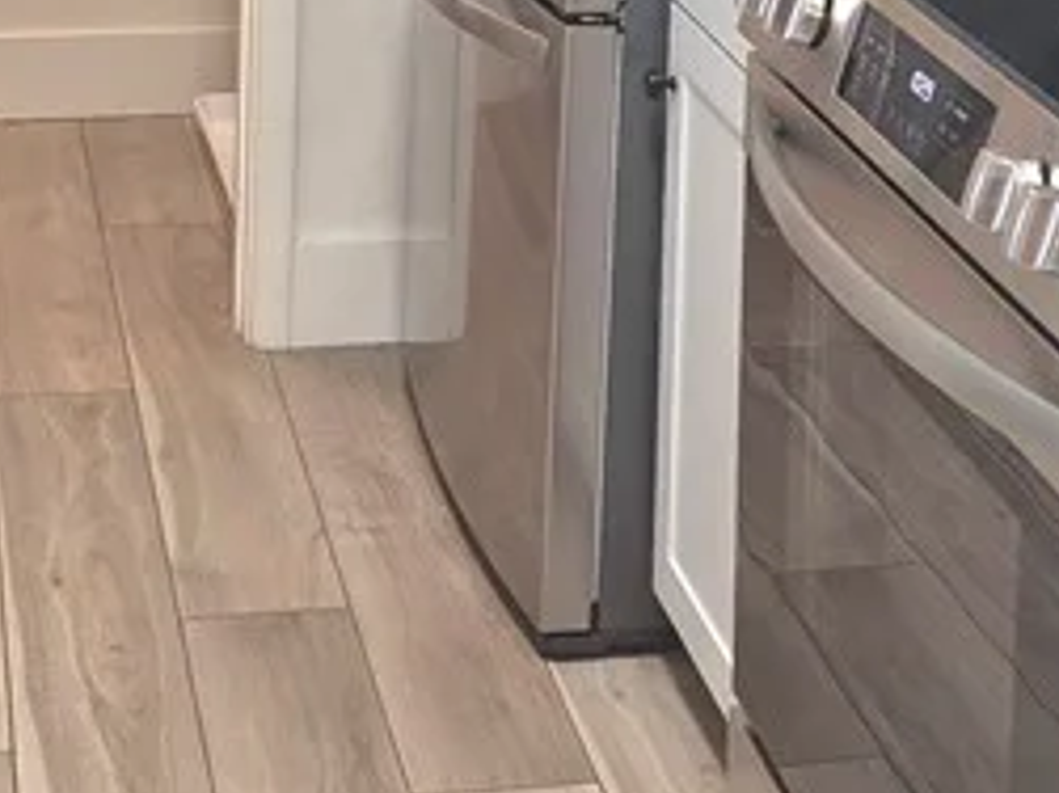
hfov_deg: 20.9
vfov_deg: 14.9
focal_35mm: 94
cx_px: 447
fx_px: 2874
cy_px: -270
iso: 125
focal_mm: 5.4
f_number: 1.8
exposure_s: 1/120
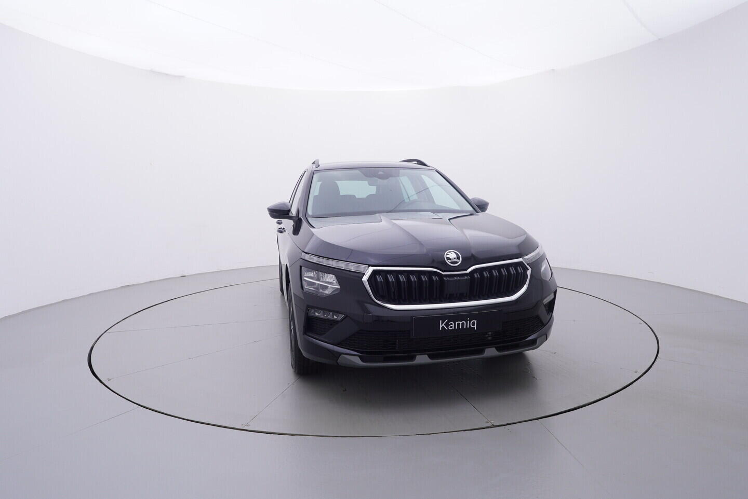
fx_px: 468
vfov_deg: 56.2
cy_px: 250
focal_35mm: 22
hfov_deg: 77.3
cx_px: 374
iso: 200
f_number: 5
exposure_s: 1/80
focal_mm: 15
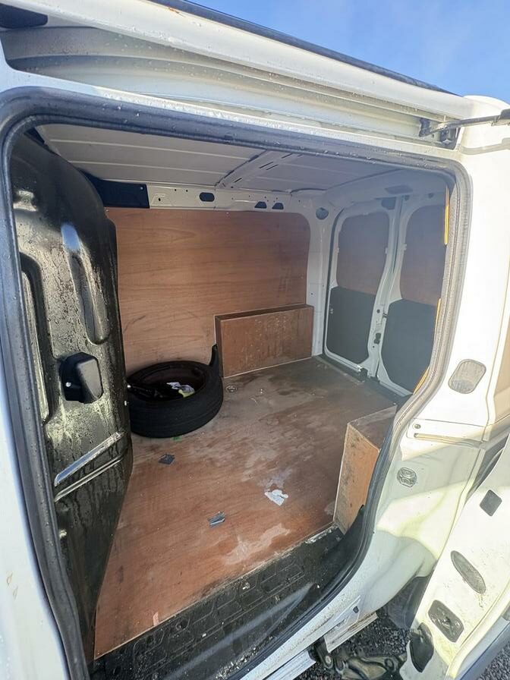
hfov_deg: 85.7
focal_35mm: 14
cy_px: 340
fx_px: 275
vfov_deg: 102.1
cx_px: 255
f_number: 2.2
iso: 160
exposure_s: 1/99
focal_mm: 2.22
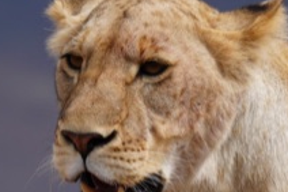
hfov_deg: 1.4
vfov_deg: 0.9
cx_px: 24
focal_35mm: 1506
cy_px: 165
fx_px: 12038
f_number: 6.3
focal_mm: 266
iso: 100
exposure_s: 1/500
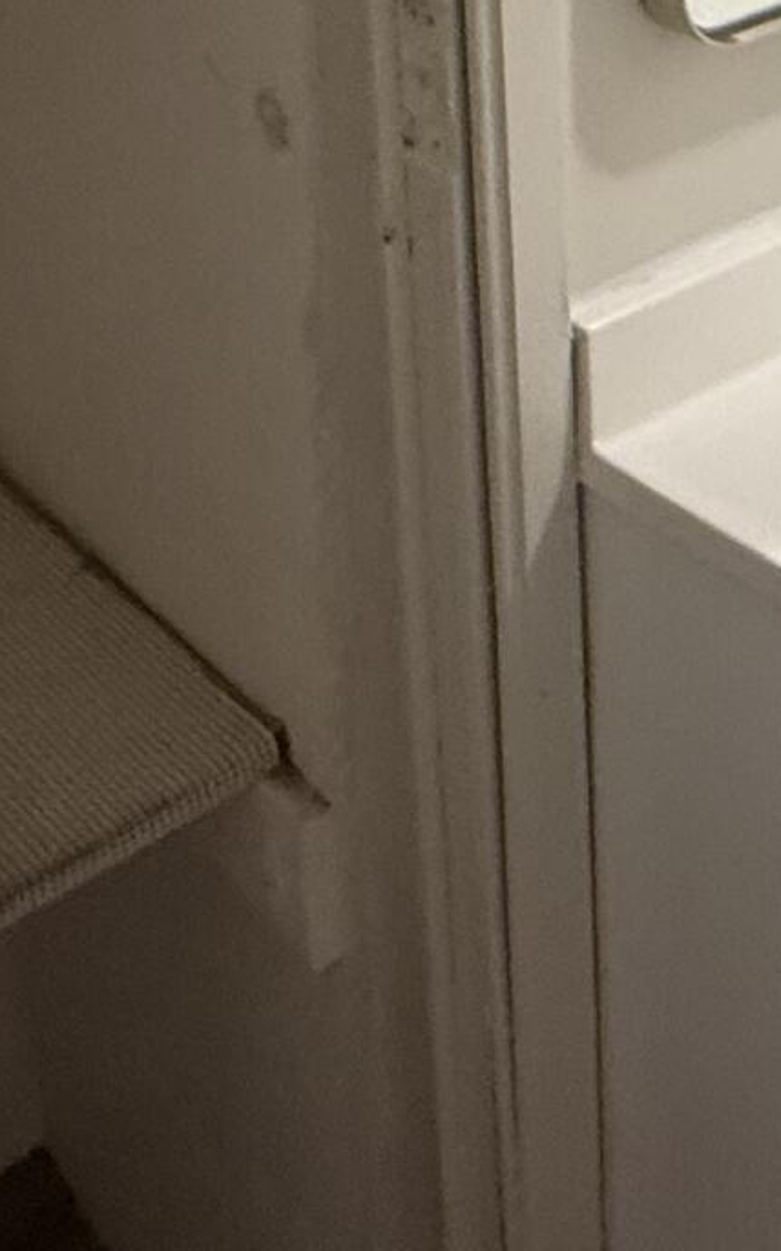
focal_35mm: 65
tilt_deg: -13.0
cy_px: -289
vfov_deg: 27.4
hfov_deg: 18.4
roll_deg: -0.5
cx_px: 1057
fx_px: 2214
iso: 250
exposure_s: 1/60
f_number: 2.2
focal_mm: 2.22
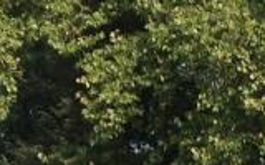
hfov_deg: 8.8
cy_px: 421
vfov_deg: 5.3
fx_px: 1719
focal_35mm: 238
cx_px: 204
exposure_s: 1/737
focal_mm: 4.28
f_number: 2.4
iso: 50
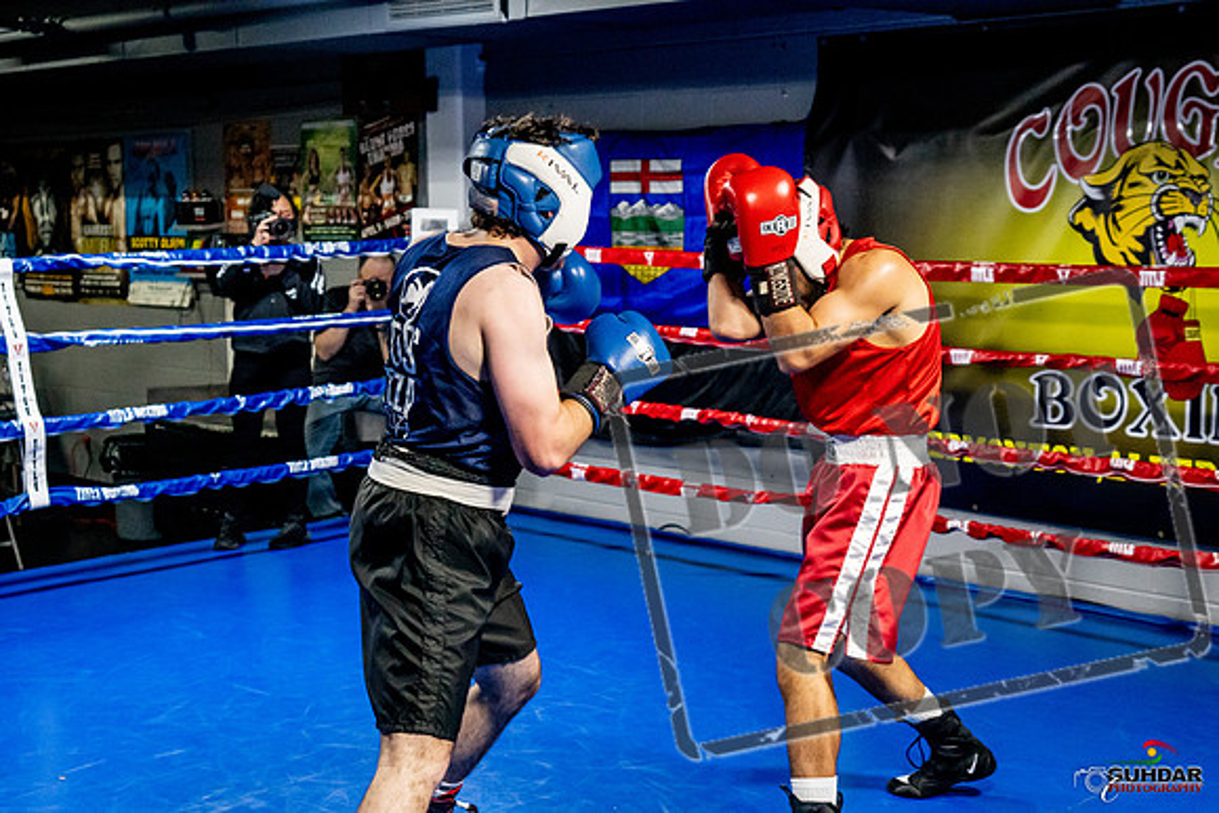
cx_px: 610
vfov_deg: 26.0
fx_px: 1761
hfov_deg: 38.2
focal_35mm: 52
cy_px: 406
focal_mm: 35
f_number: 2.8
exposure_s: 1/800
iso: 5000
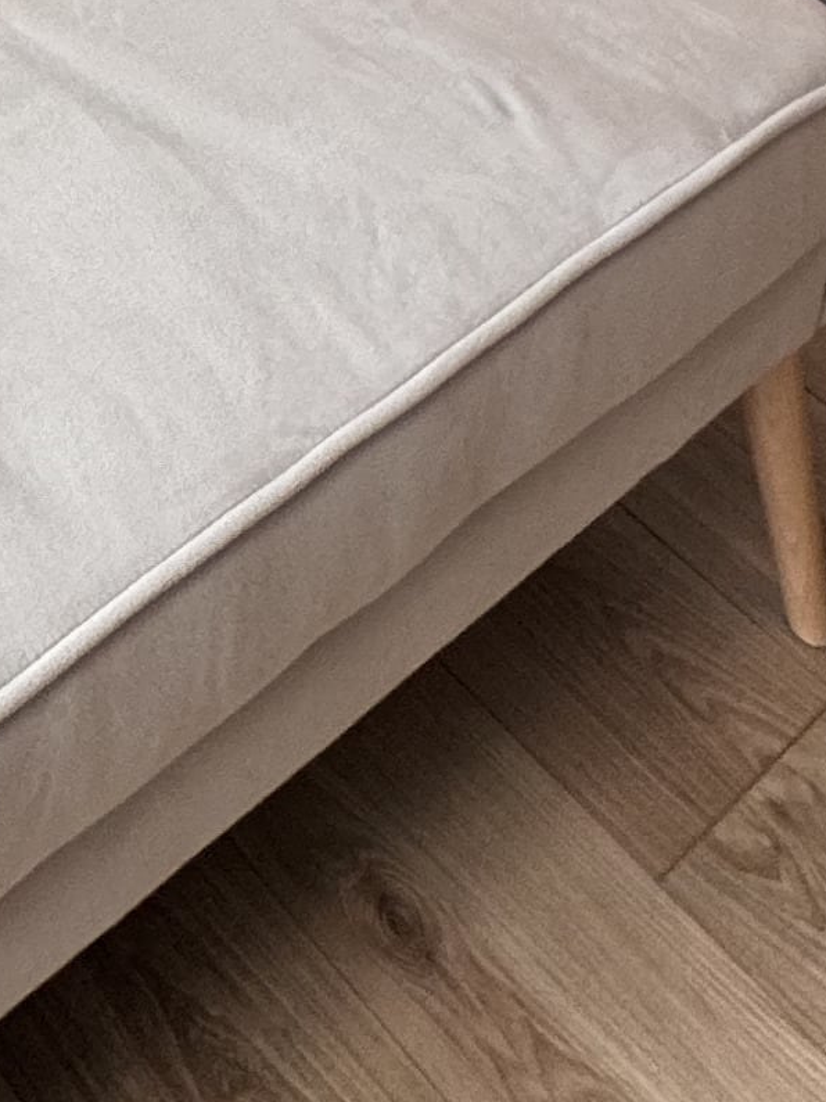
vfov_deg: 15.6
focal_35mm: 71
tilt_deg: -4.2
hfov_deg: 18.1
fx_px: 2260
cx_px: -473
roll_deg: +0.3
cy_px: -1471
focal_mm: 2.22
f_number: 2.2
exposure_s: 1/99
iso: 64
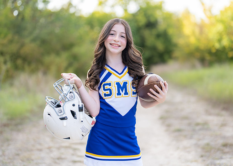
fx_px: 409
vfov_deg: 23.0
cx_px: 124
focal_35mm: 62
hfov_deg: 31.8
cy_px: 70
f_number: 1.2
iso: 100
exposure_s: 1/1000
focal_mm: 50
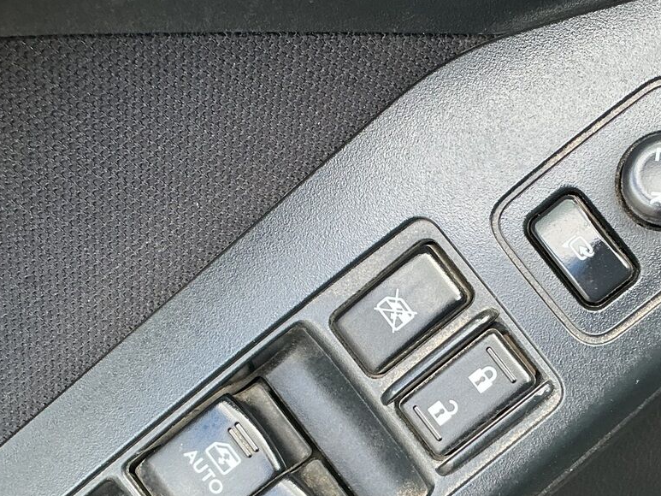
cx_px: 419
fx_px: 1222
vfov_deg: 22.8
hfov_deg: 30.1
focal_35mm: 64
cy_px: 350
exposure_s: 1/120
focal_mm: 3
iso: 50
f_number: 1.8
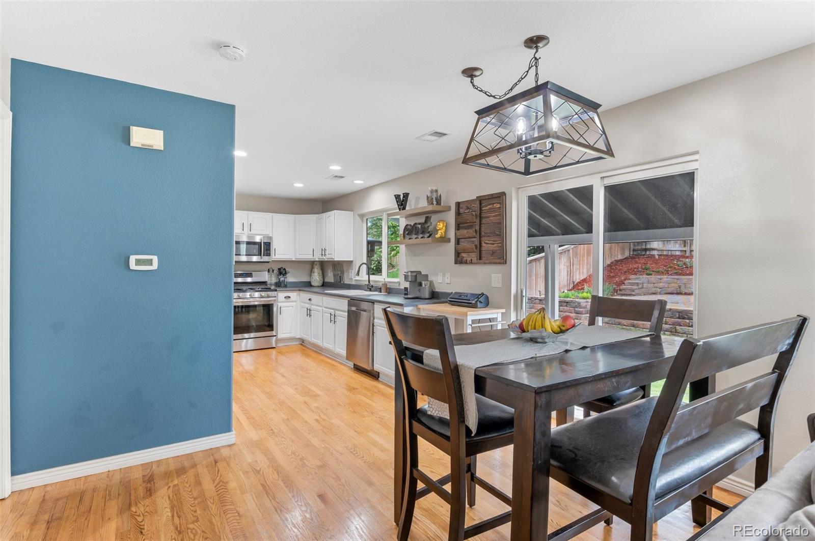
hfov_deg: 93.3
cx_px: 408
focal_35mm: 17
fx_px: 384
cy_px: 270
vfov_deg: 70.3
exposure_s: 1
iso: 400
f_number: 8
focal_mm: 17
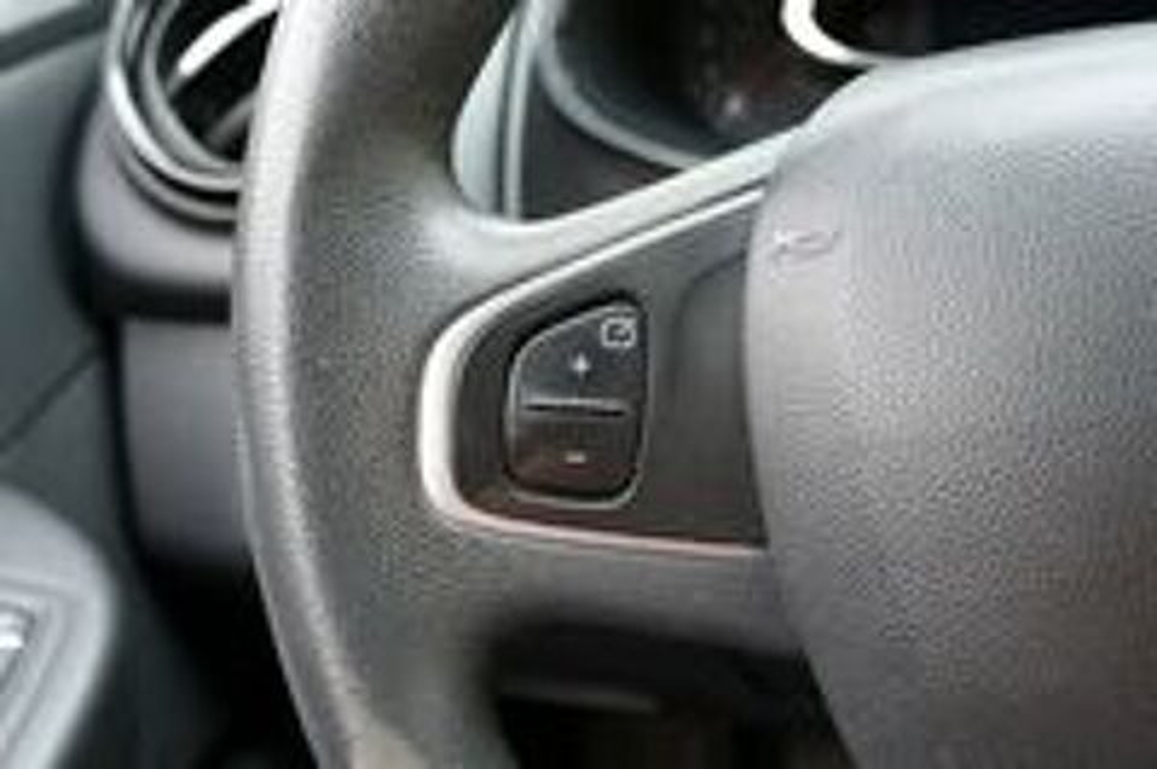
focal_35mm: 43
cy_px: 384
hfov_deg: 45.5
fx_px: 1381
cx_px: 578
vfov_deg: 31.1
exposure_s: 1/80
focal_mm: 15.76
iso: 160
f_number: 3.2
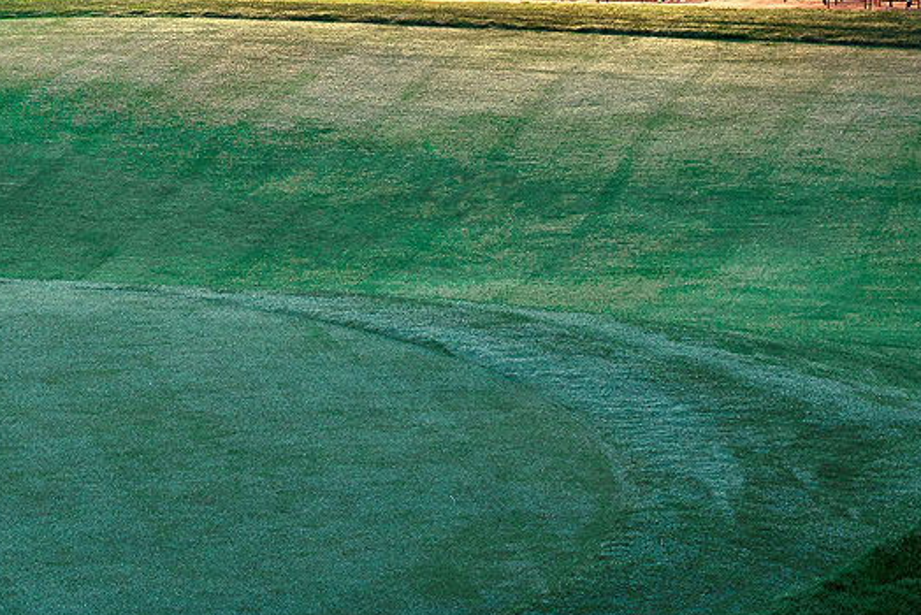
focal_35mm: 143
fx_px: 3660
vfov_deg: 9.4
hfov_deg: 14.1
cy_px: -172
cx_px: -25
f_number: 8
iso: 280
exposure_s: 1.5
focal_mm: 50
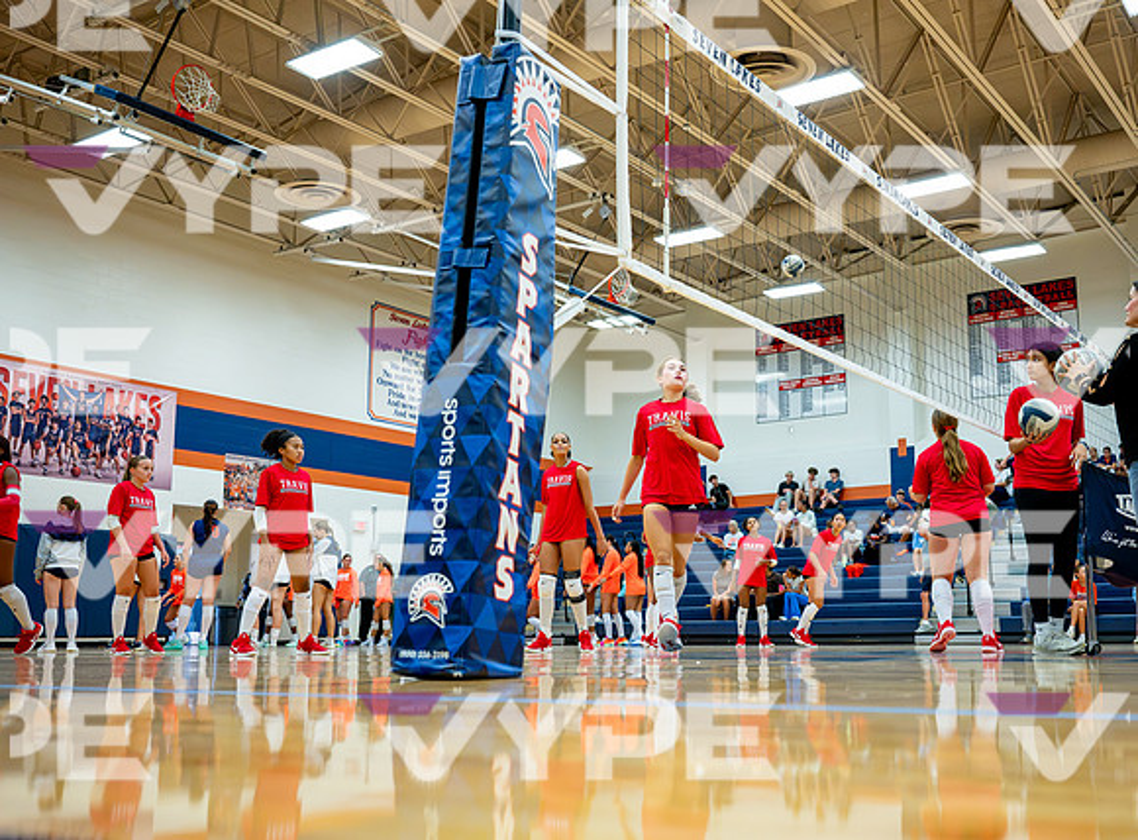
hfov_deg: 49.7
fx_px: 1223
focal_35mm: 37
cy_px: 449
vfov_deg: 37.9
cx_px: 666
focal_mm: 31
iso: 2500
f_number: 2.8
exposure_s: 1/800
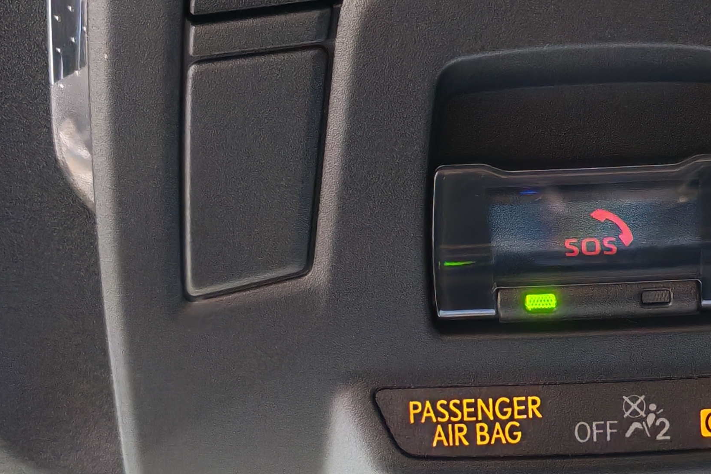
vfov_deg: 15.5
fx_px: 1738
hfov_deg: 22.6
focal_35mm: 88
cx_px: 620
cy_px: 332
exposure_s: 1/50
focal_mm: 6.12
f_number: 1.9
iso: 2000
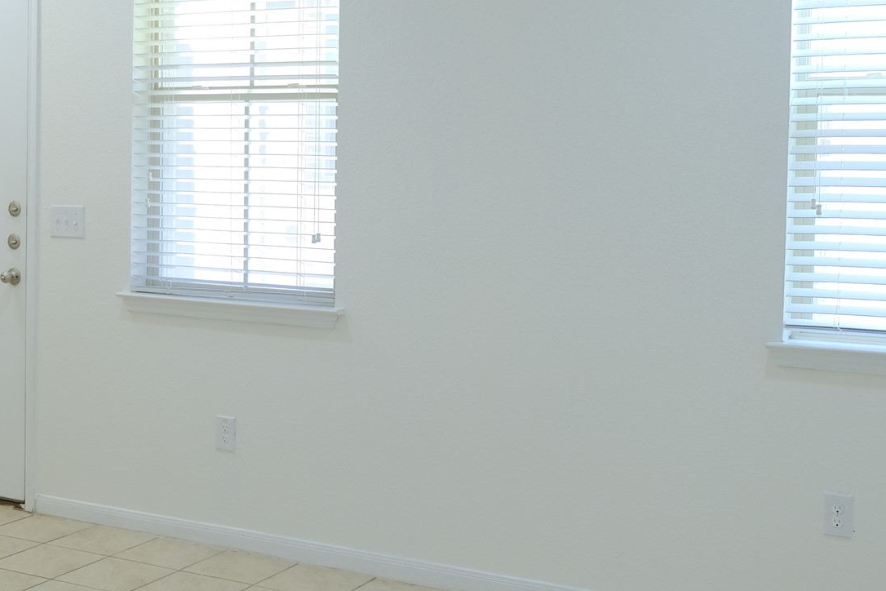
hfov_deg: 36.6
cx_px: 328
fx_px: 1329
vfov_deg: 25.0
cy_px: 214
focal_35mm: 54
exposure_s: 1/60
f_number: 2.8
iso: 500
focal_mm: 18
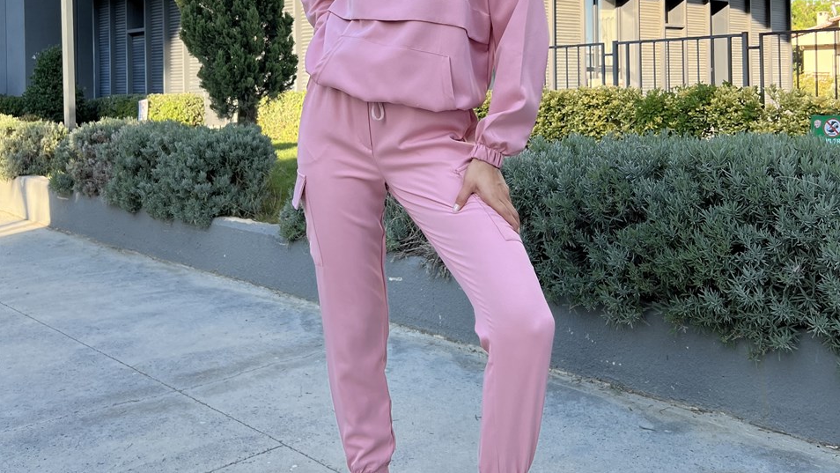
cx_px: 421
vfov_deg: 30.4
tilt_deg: -2.9
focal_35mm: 38
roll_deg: +0.7
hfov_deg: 52.8
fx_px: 847
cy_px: 93
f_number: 1.5
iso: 50
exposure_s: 1/814
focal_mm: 5.7
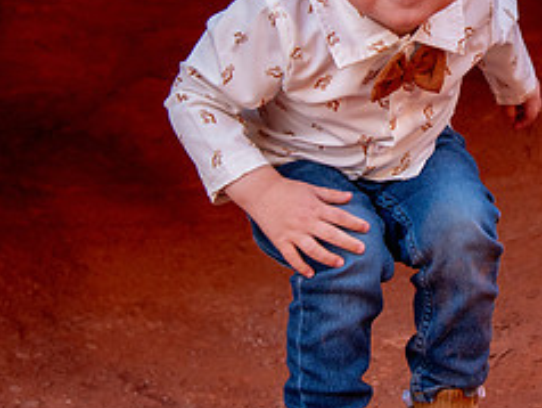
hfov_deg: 18.4
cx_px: 486
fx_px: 1646
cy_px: 71
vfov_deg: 14.0
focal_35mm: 105
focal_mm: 38
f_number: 4
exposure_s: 1/160
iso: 2000
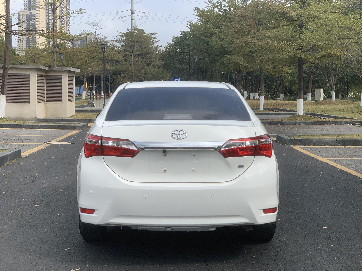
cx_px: 181
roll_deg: -0.8
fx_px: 544
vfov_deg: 28.0
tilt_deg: -4.5
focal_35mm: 52
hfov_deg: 36.8
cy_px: 136
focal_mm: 6
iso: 16
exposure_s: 1/1229
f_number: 2.4
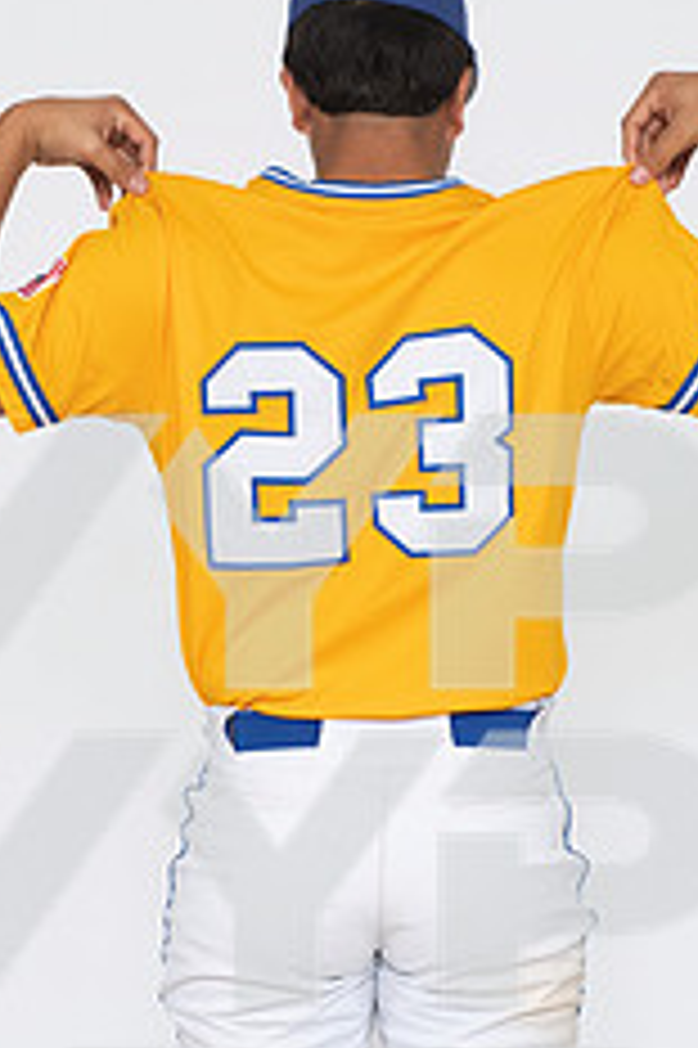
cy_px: 873
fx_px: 2476
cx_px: 387
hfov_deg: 16.0
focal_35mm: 85
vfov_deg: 23.5
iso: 640
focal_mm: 44
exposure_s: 1/250
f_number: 8
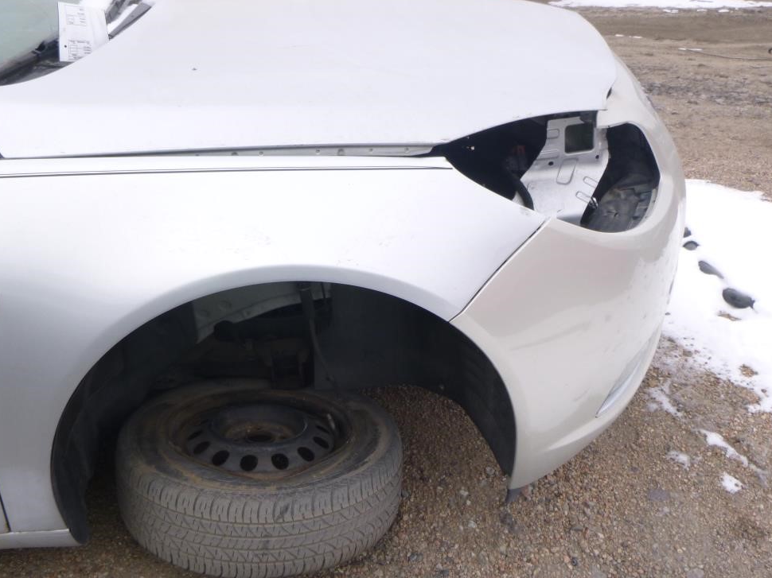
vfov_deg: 42.9
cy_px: 273
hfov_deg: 54.7
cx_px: 283
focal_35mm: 33
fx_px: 736
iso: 100
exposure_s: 1/125
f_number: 3.9
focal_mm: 4.5
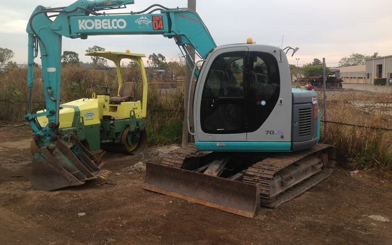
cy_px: 97
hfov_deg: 51.5
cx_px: 196
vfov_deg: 33.5
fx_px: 406
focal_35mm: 38
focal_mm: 4.28
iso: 80
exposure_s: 1/308
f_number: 2.4
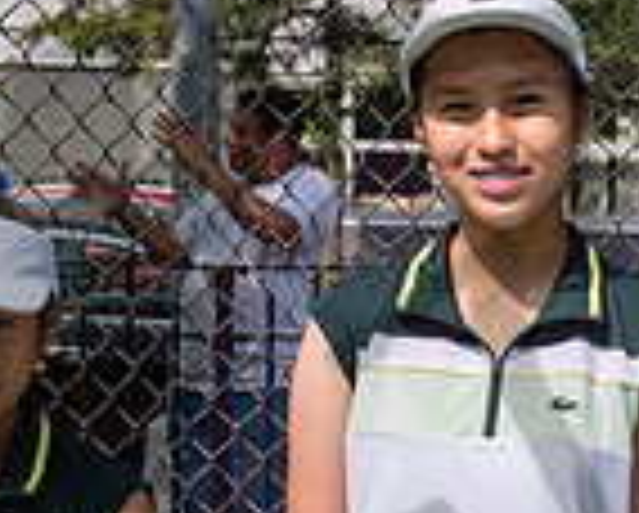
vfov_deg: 10.3
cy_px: 403
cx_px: 814
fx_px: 2841
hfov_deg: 12.5
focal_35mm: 150
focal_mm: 38
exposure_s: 1/4000
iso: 160
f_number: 4
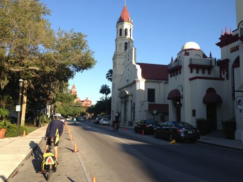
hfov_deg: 55.4
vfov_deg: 42.9
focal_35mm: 33
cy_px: 91
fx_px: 232
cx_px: 122
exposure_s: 1/669
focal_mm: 4.13
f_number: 2.4
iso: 50
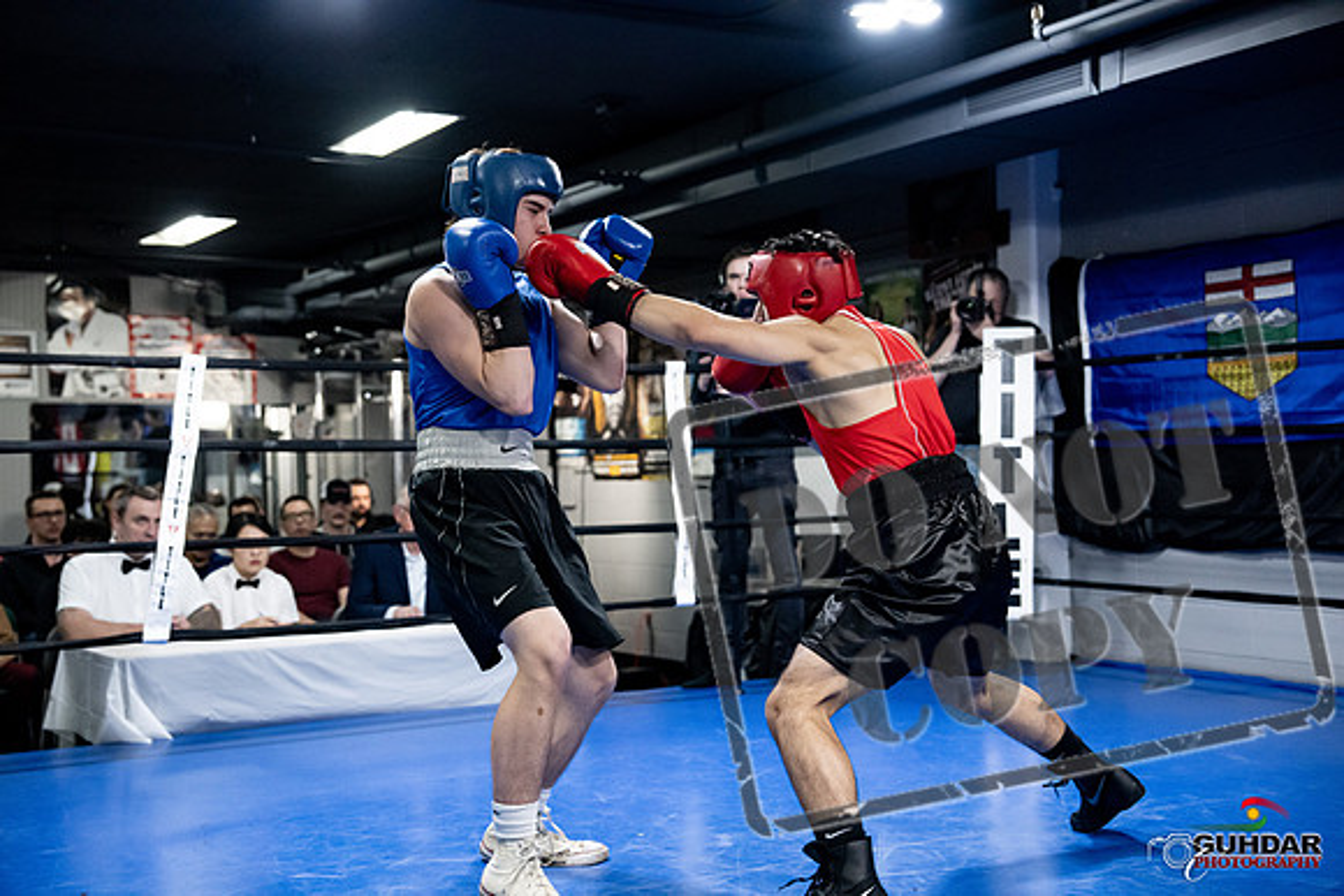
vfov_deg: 28.1
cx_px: 672
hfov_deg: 41.1
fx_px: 1792
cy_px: 448
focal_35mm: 48
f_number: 2.8
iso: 8000
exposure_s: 1/1000
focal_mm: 48
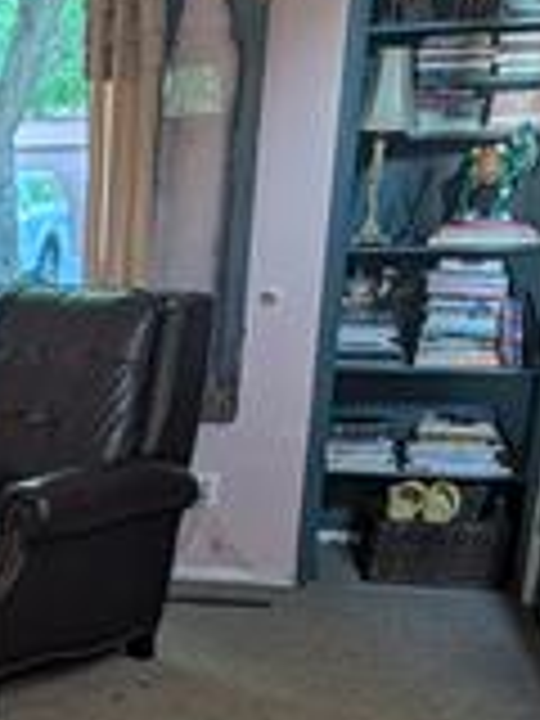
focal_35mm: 72
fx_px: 1498
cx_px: -250
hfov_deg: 18.3
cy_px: 652
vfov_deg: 26.1
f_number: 1.68
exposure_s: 1/24.1
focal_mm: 6.9
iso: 20
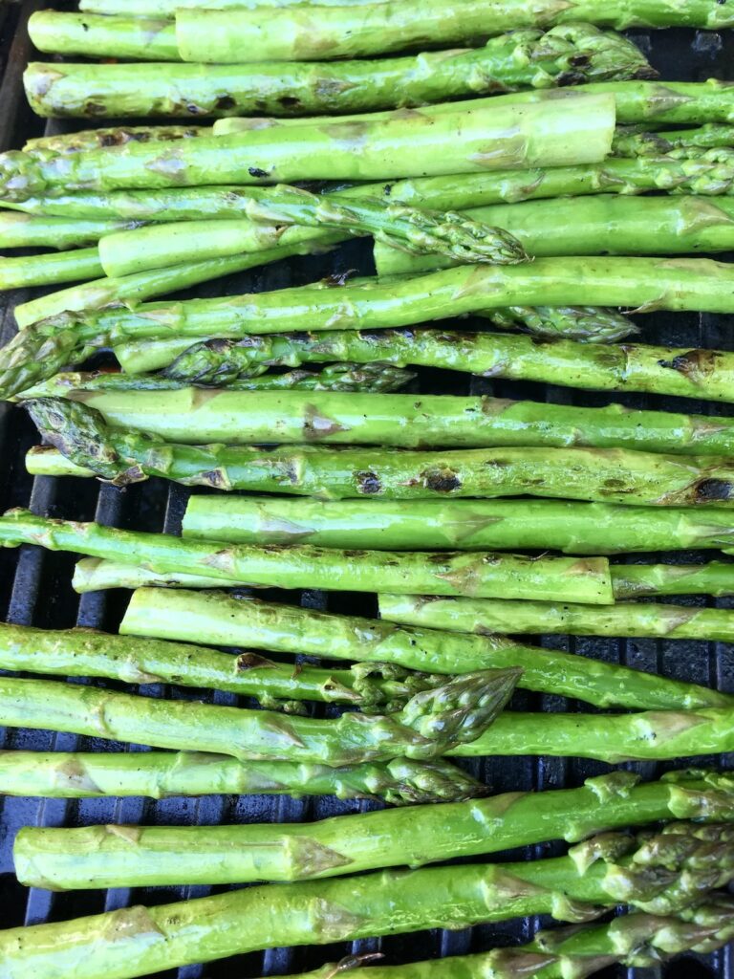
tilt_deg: -68.1
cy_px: 490
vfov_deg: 61.7
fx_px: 820
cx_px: 367
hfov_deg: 48.2
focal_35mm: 29
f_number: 2.2
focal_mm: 4.15
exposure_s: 1/60
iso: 40
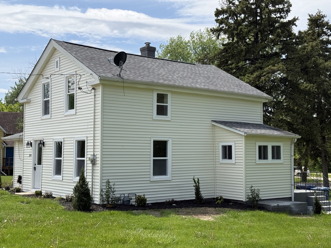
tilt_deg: +4.7
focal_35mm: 48
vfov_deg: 30.3
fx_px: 459
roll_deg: +1.1
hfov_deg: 39.7
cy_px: 124
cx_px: 166
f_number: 1.78
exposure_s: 1/5208
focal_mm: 6.76
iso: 80
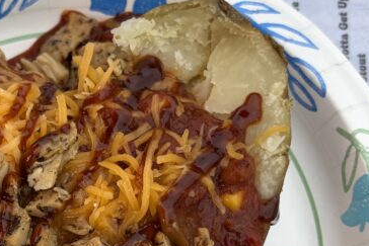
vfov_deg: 17.6
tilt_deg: -67.4
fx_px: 779
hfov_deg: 26.1
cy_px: 241
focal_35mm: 76
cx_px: 71
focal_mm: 5.96
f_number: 1.6
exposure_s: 1/121
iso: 32
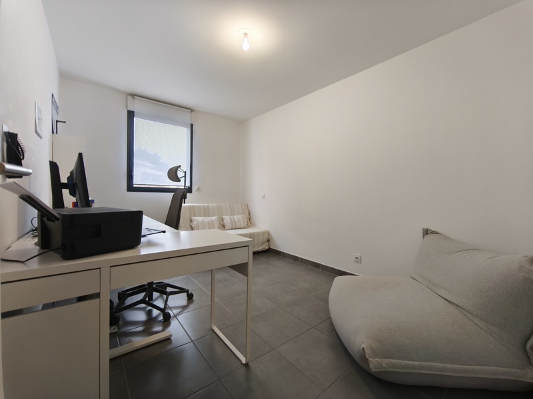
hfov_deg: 98.2
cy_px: 200
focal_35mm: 15
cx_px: 266
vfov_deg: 81.7
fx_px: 231
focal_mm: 1.91
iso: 160
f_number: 2.2
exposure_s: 1/33.3
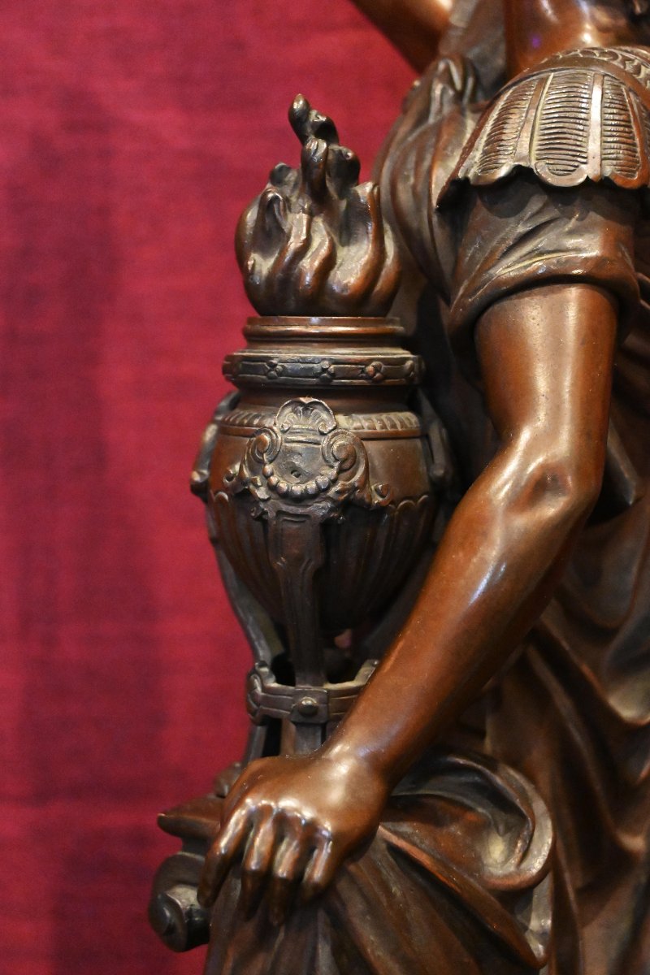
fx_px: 1787
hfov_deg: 20.6
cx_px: 325
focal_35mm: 66
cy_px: 488
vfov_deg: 30.5
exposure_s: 1/50
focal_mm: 44
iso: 12800
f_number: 6
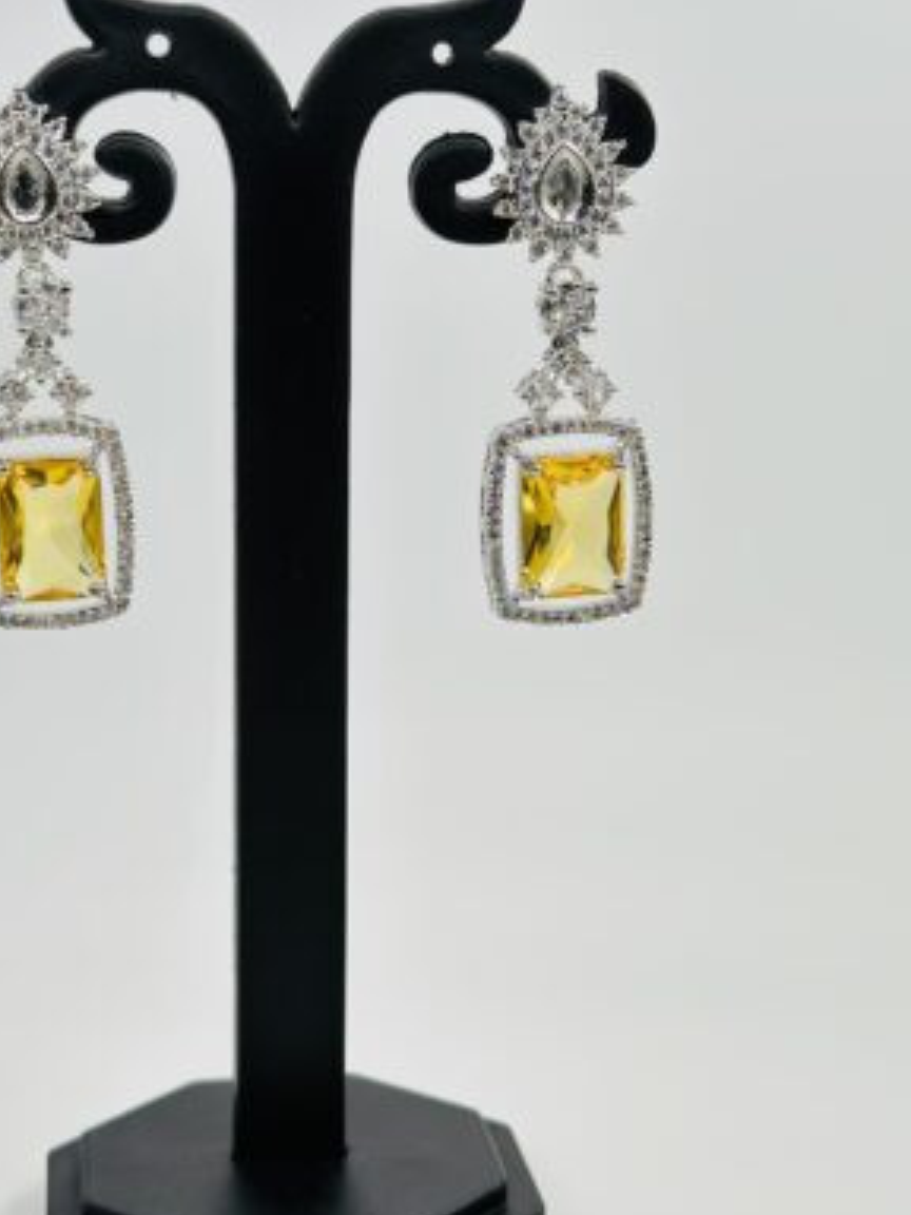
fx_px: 2456
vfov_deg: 27.8
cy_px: 554
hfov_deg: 21.0
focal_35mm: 70
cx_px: 335
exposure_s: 1/1376
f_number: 1.78
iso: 80
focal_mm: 6.86
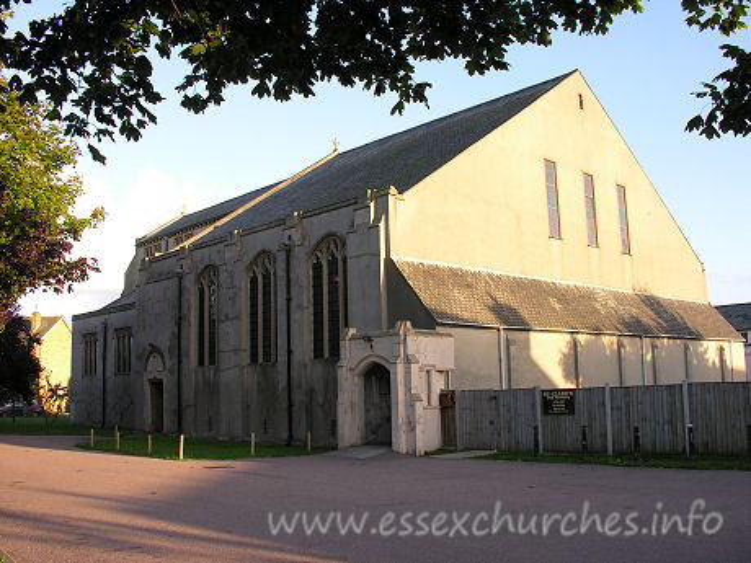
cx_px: 376
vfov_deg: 40.7
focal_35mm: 35
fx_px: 759
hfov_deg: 52.6
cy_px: 282
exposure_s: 1/92
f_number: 4
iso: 50
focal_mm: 8.9
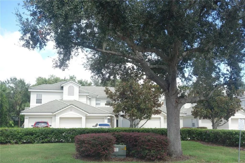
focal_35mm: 38
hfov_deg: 50.7
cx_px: 122
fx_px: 259
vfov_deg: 35.0
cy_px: 82
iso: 125
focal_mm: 14.23
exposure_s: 1/160
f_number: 5.6
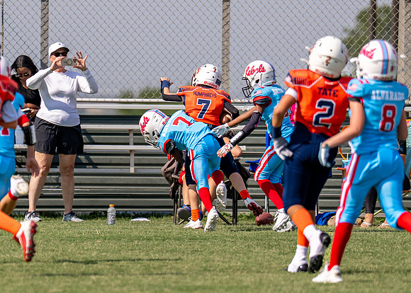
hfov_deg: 3.8
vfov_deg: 2.7
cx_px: 124
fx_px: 6186
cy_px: 152
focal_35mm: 530
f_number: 2.8
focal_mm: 200
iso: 125
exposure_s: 1/3200
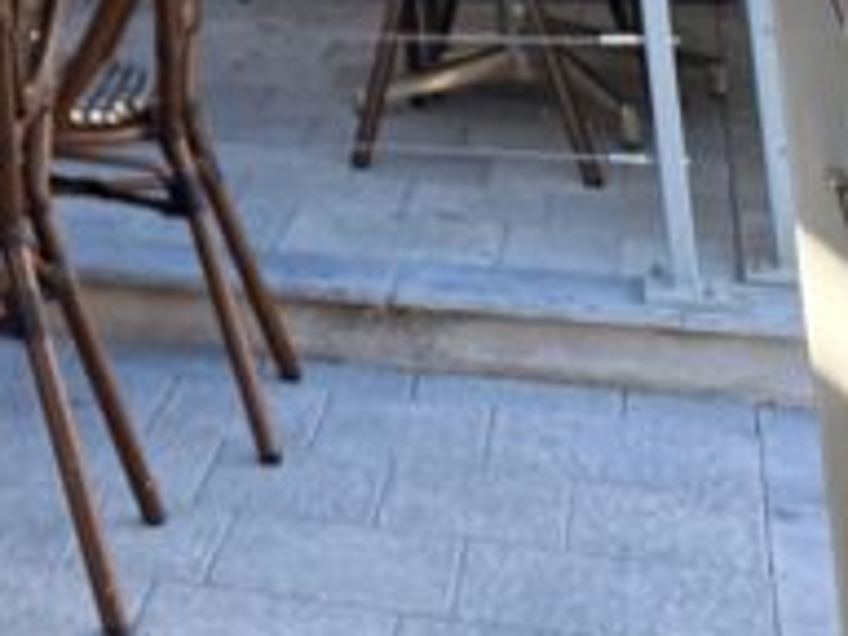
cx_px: -804
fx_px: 2352
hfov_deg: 16.2
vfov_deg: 13.4
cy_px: -614
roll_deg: +3.5
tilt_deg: +6.1
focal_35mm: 96
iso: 100
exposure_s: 1/1156
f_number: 1.78
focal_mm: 6.76
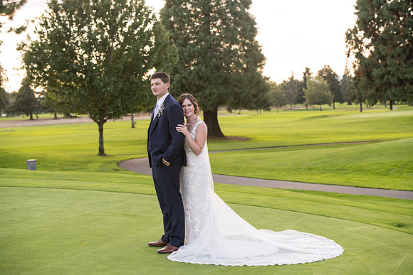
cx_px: 206
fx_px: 803
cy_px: 138
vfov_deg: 19.5
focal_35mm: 70
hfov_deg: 28.8
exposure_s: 1/320
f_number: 4
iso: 320
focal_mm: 70
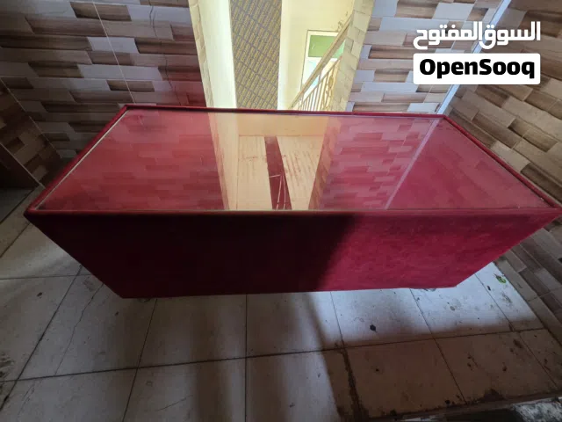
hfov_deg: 106.2
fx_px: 211
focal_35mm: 13
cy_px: 211
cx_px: 281
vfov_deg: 89.9
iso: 400
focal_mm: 2.2
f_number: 1.9
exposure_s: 1/50
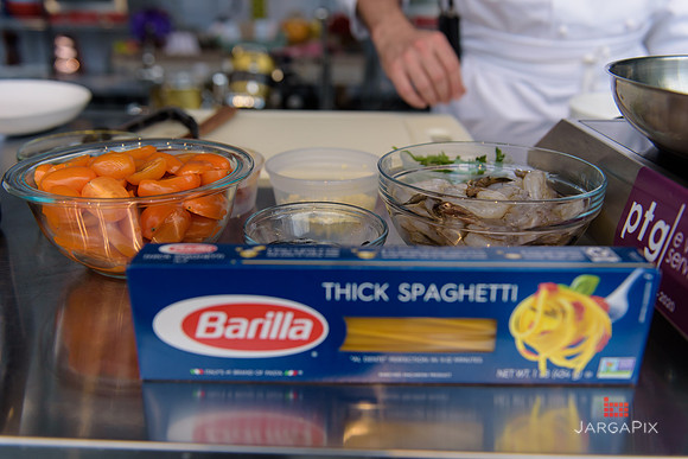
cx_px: 344
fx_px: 650
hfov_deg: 55.8
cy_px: 230
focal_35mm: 34
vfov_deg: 38.9
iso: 250
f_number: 3.2
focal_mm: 34
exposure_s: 1/2500
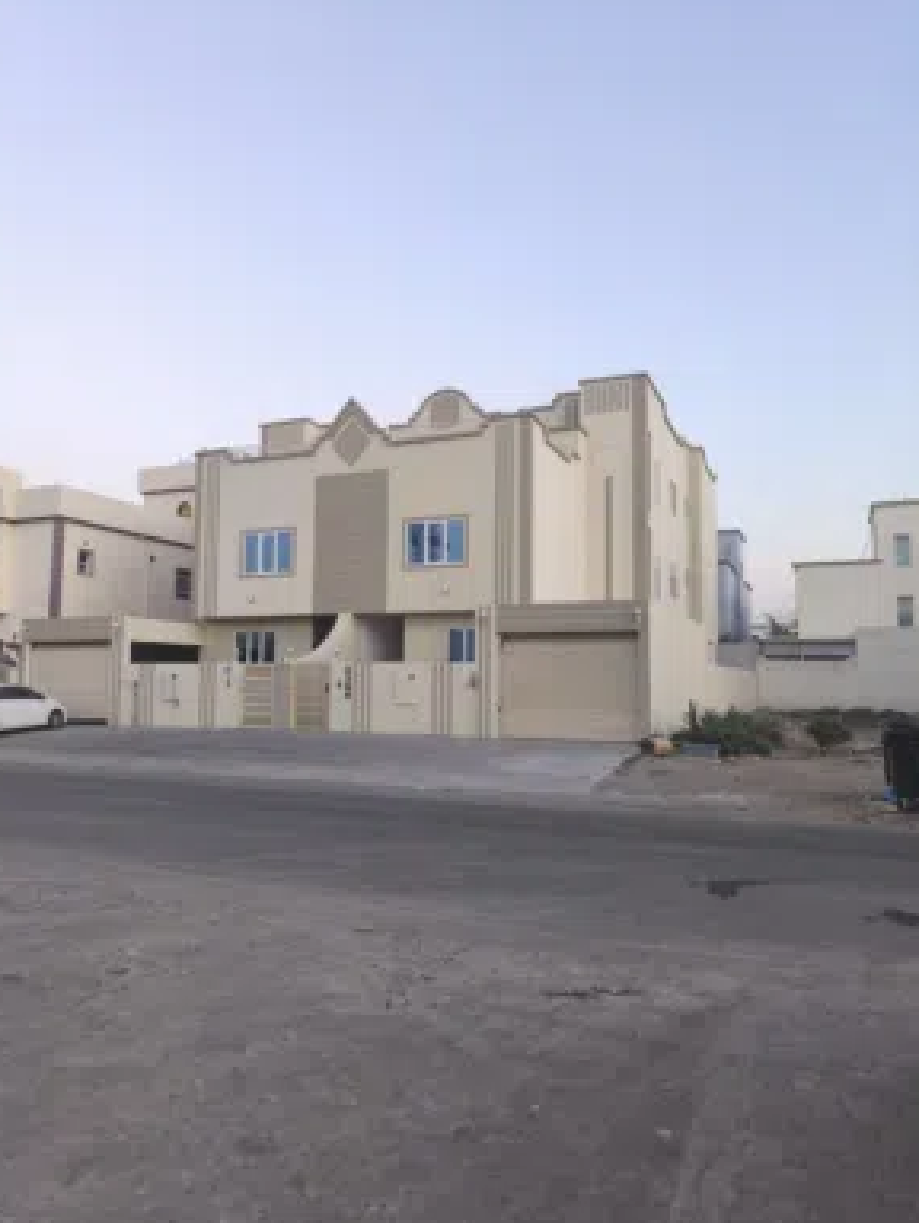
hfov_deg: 56.9
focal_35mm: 24
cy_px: 607
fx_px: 848
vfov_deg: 71.5
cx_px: 444
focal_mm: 6.14
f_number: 1.65
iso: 500
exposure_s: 1/100
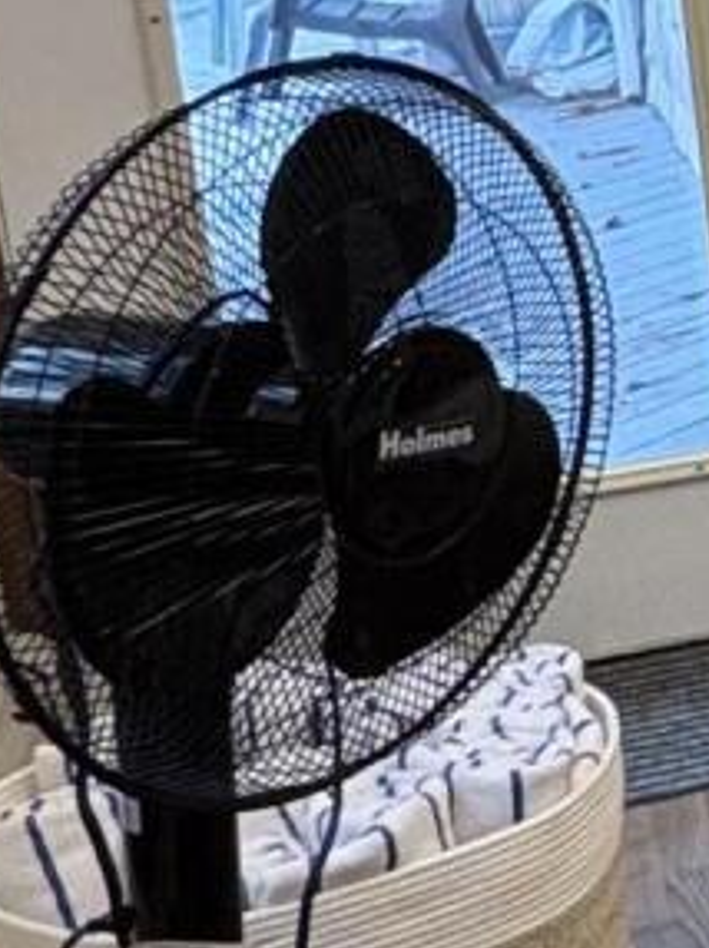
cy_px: 129
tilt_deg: -11.2
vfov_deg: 19.7
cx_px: 2117
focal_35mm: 98
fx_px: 2680
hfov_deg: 10.6
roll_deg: +1.5
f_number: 2.2
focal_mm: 2.22
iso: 200
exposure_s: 1/60
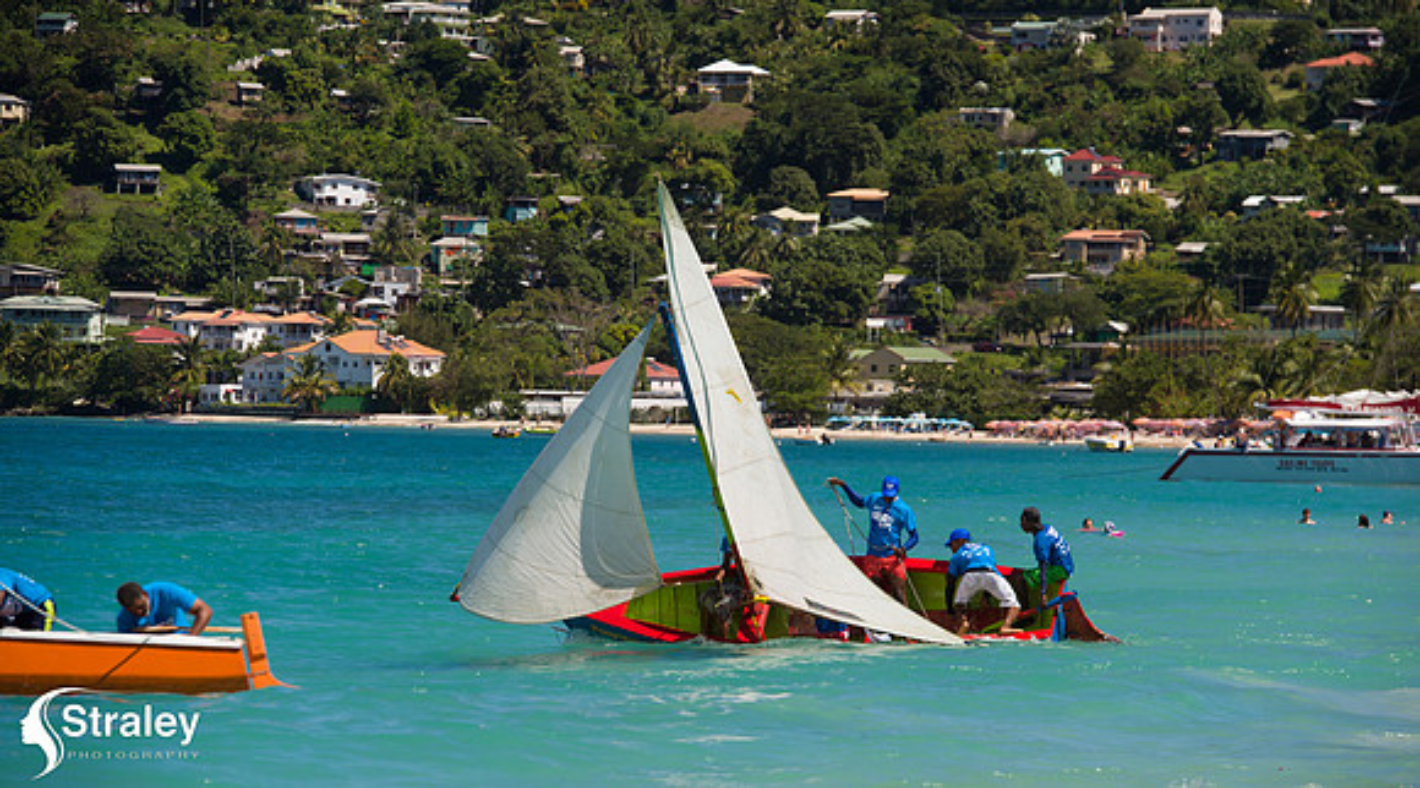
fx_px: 6901
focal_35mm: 184
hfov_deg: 11.7
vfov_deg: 6.5
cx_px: 710
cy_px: 473
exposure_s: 1/640
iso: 100
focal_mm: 175
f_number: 8
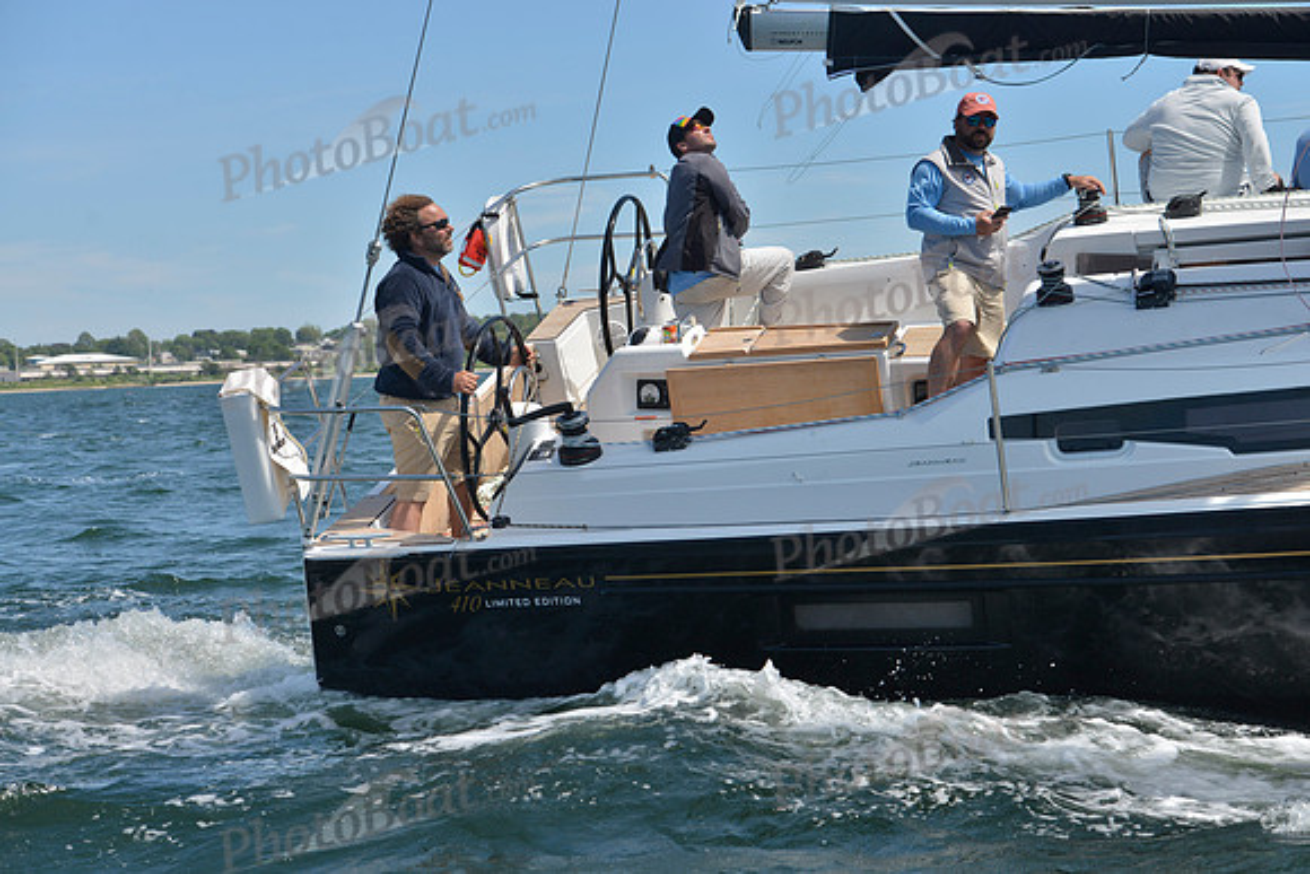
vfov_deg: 17.1
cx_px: 655
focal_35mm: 80
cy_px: 437
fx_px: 2912
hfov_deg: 25.4
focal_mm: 80
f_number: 7.1
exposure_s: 1/1250
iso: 280
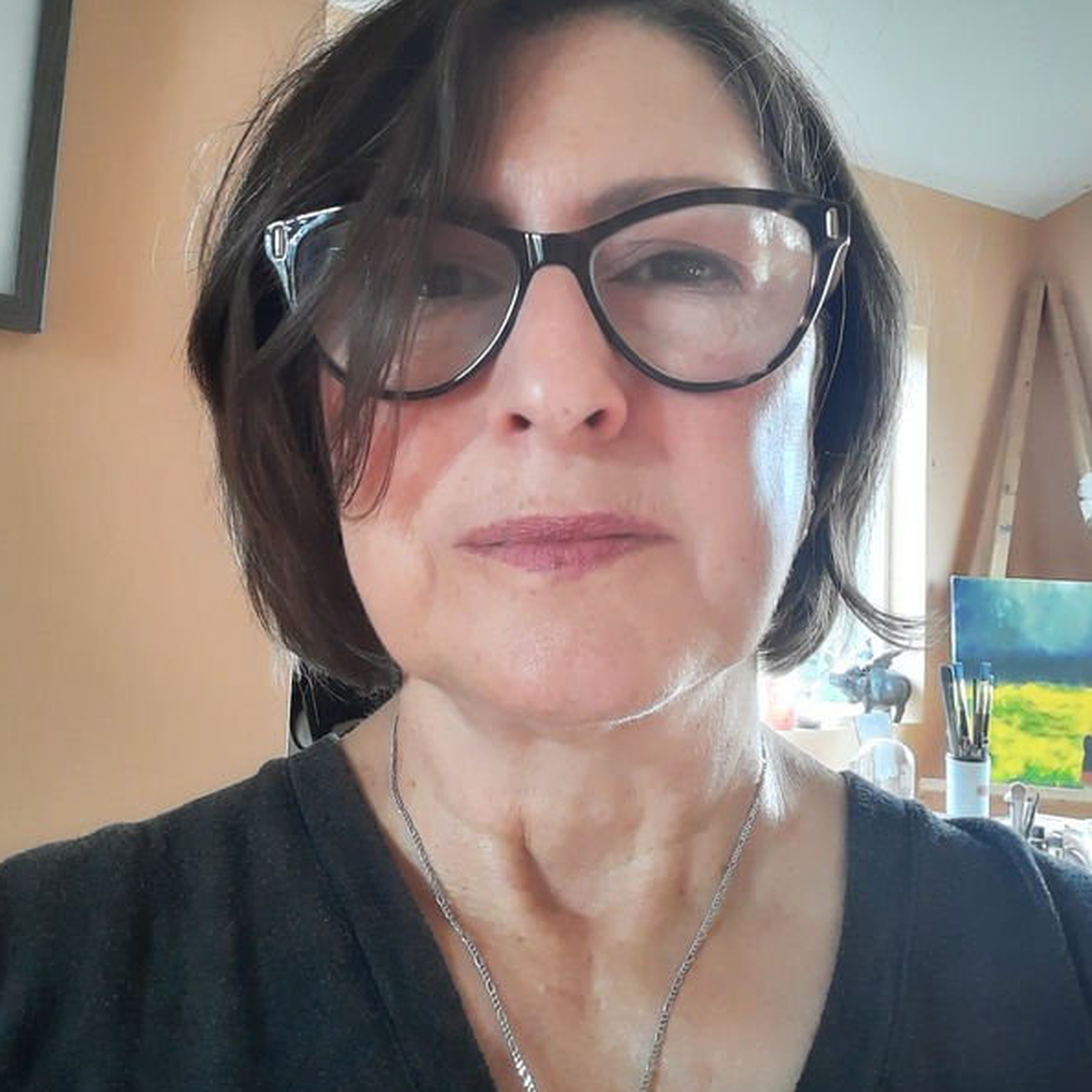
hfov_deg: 43.9
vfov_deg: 43.5
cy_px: 407
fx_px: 1356
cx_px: 543
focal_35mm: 38
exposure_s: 1/17
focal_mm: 2.66
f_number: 2
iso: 200
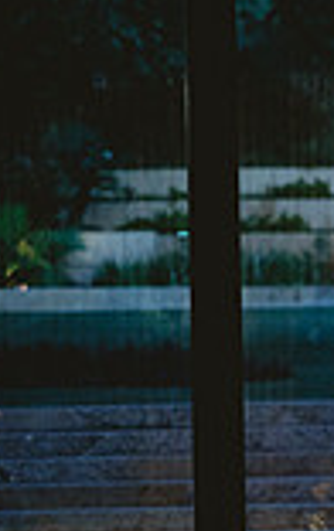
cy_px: 436
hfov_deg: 4.8
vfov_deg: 7.9
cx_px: 965
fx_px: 3845
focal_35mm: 265
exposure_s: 1/160
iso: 2000
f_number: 2.8
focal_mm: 70
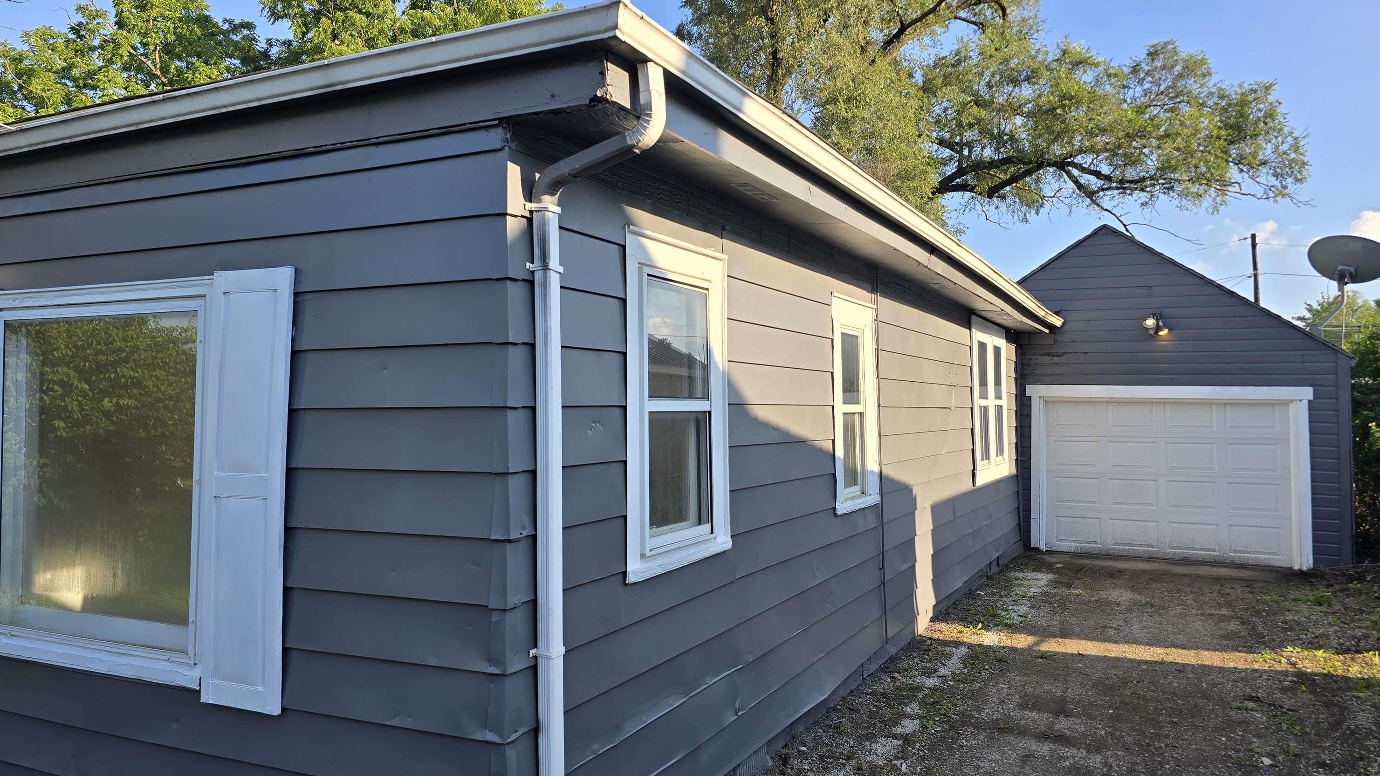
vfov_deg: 44.3
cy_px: 350
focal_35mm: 26
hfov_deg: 71.9
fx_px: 951
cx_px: 697
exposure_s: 1/318
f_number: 1.7
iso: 12
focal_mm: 6.3
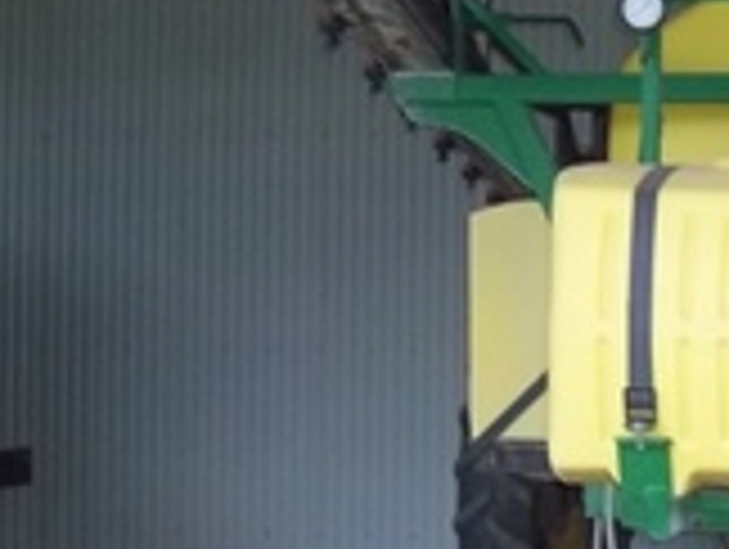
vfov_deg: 15.7
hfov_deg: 19.7
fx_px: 1983
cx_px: 864
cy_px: 346
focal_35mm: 94
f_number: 3.5
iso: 160
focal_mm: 5.05
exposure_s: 1/30
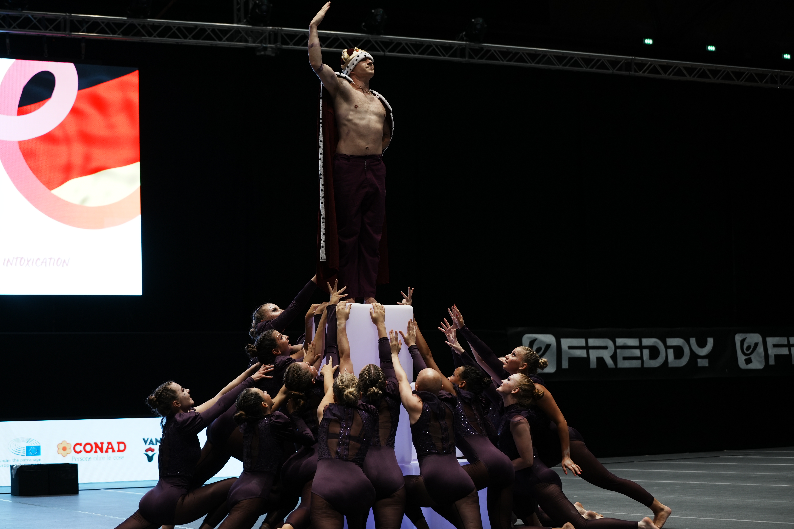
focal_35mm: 74
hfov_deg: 27.3
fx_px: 1632
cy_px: 254
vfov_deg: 18.4
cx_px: 384
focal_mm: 70
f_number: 3.5
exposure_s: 1/80
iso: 200
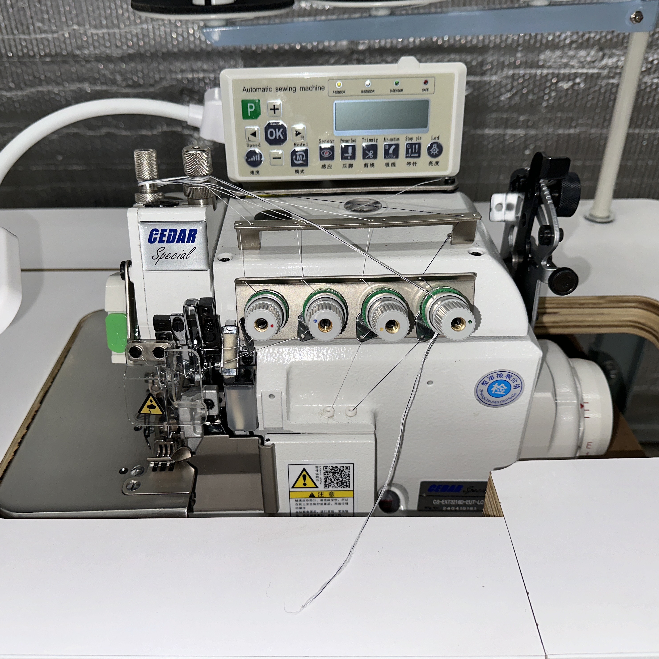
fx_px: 625
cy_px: 336
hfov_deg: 55.6
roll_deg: +1.3
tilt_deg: -33.6
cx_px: 303
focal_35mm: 29
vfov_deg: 55.6
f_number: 1.78
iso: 50
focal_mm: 6.86
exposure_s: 1/270
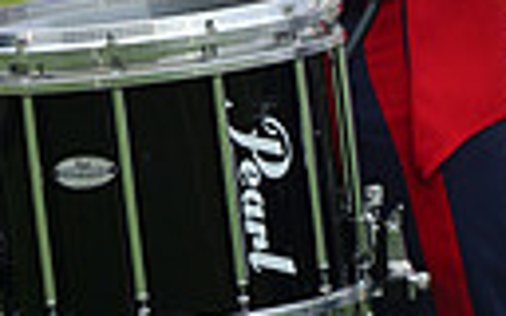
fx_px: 19720
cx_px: 298
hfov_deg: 1.5
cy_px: -403
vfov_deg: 0.9
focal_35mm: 1430
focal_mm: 400
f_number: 5.6
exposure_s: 1/800
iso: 200
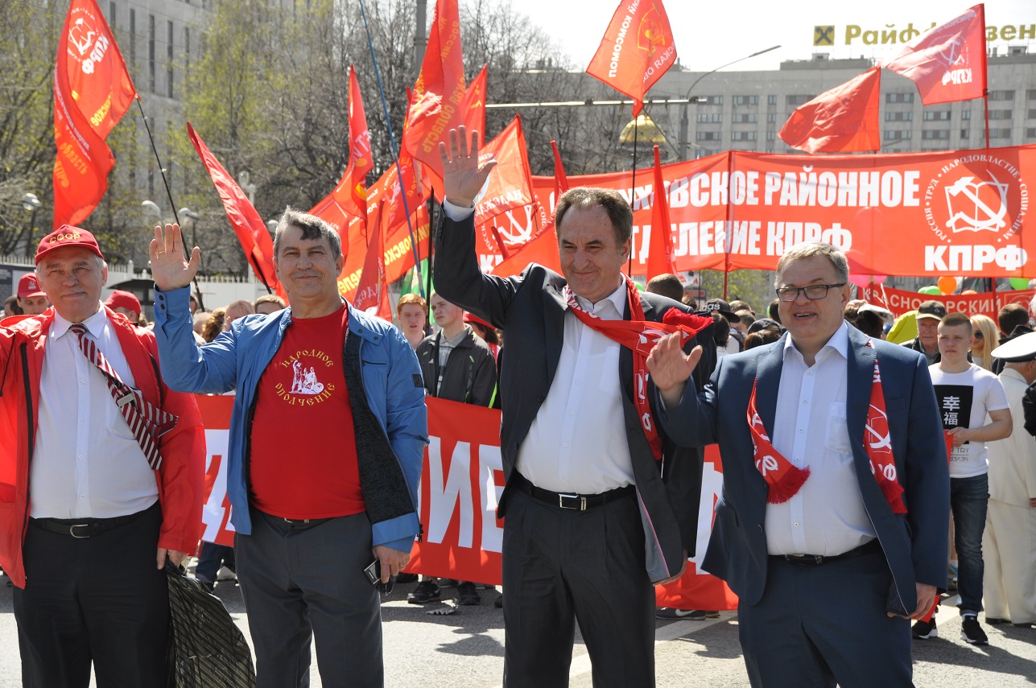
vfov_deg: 14.7
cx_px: 518
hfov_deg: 21.9
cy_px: 344
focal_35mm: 93
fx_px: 2673
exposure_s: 1/250
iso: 200
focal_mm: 62
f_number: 8
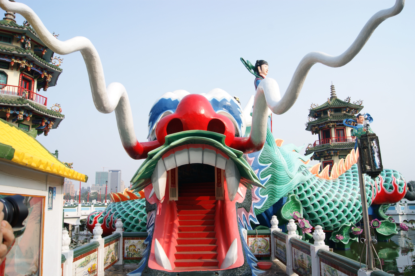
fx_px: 311
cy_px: 138
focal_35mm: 27
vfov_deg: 47.9
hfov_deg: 67.4
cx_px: 208
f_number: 10
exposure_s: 1/125
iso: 100
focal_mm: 18
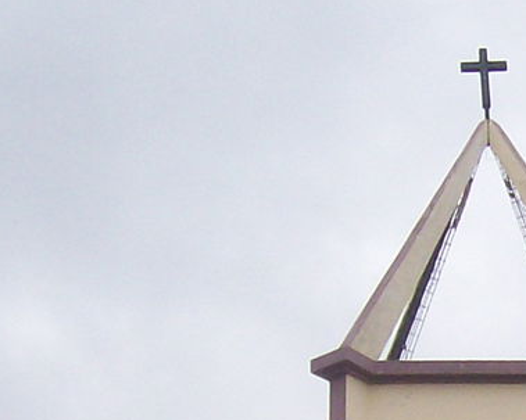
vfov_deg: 8.1
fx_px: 2770
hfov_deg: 10.7
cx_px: 611
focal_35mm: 178
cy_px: 983
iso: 80
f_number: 4.8
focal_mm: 6
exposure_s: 1/1401
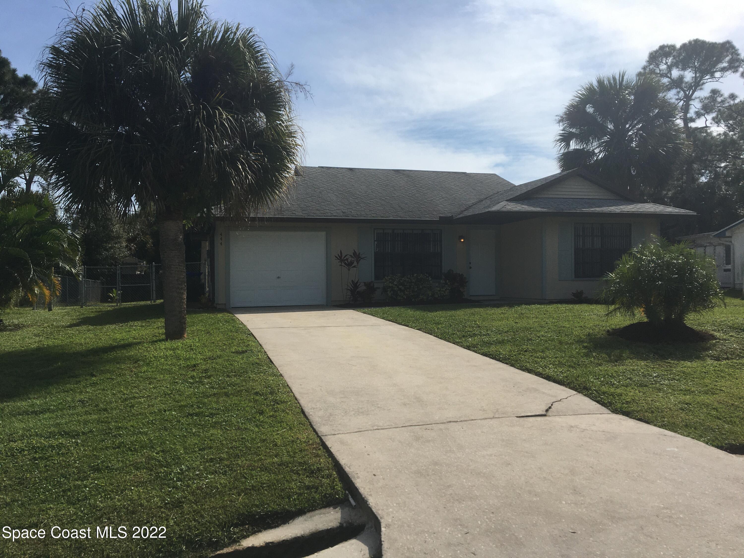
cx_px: 372
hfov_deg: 61.7
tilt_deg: -0.1
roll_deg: +0.8
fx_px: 623
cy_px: 279
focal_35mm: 29
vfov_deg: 48.2
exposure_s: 1/2747
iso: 25
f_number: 2.2
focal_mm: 4.15
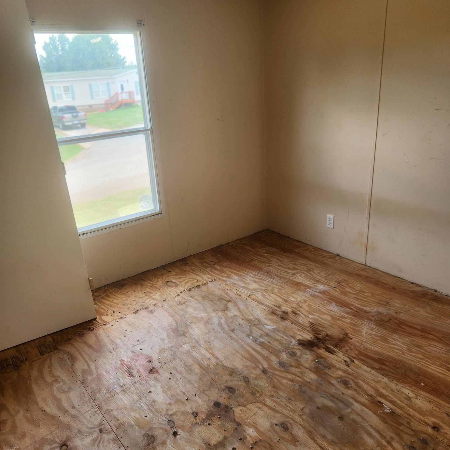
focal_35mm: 28
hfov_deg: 57.3
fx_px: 412
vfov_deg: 57.3
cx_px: 229
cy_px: 228
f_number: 1.8
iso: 64
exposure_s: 1/120
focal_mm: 5.4
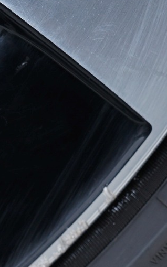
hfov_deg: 9.0
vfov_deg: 14.2
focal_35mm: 146
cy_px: 227
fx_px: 1063
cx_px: 30
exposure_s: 1/125
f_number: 7.1
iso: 250
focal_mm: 38
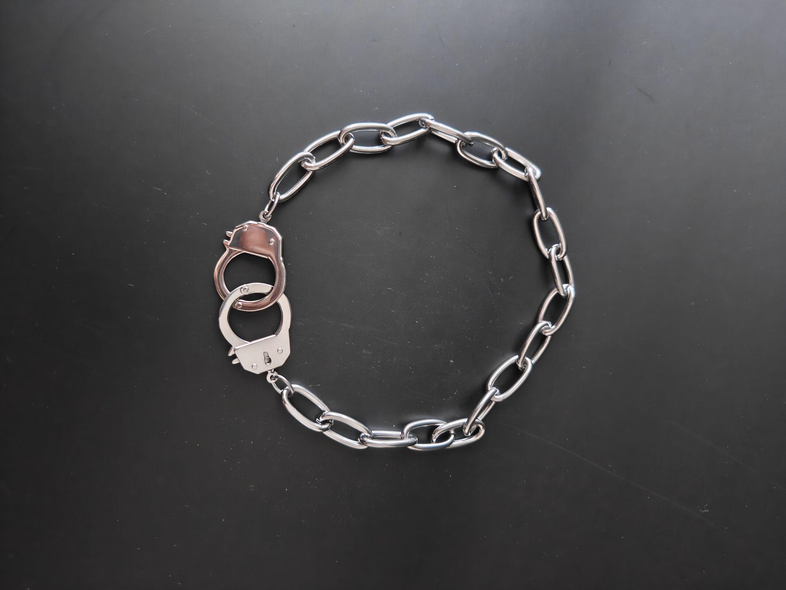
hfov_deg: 71.6
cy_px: 295
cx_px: 393
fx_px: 545
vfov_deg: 56.8
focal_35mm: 24
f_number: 1.68
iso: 1219
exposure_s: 1/33.3
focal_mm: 6.57
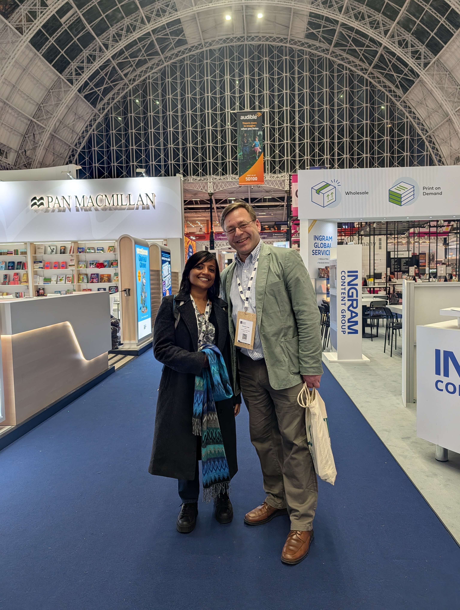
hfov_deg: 56.9
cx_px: 230
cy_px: 305
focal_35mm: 24
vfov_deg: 71.5
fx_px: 424
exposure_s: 1/100
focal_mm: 6.9
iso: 45
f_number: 1.68
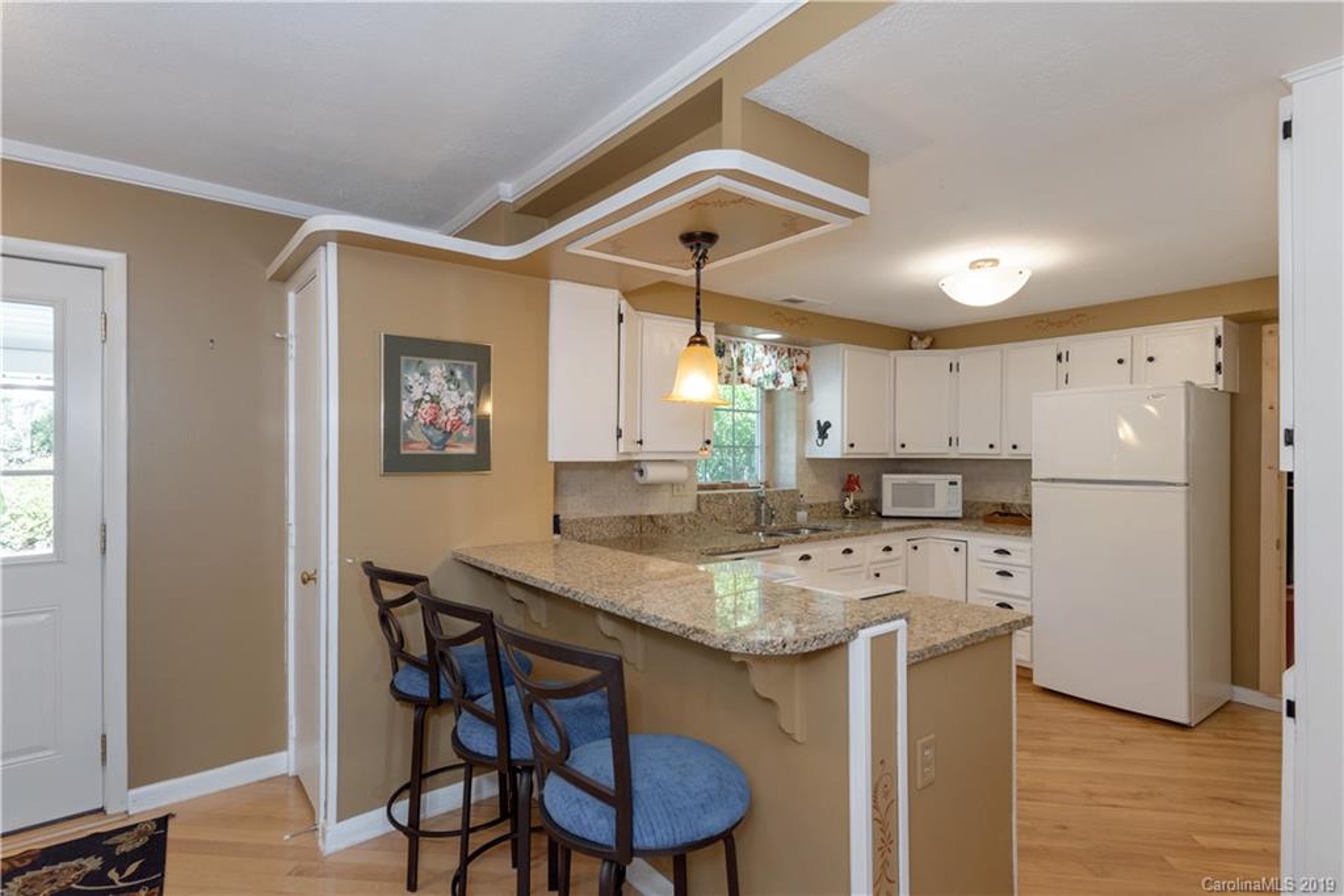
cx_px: 672
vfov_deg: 70.5
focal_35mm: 17
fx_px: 635
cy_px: 448
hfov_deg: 93.3
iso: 320
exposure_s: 1/50
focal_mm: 17
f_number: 7.1
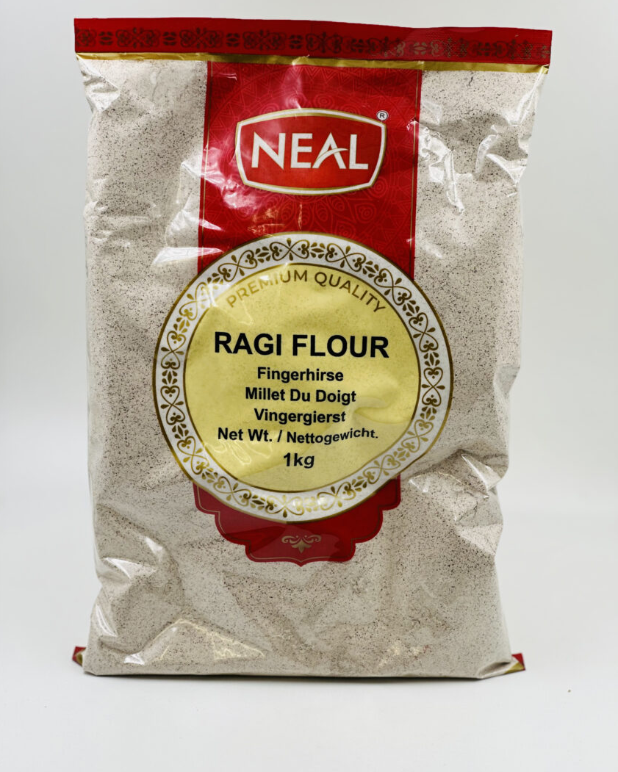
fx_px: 1852
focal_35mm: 81
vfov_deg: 23.6
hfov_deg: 18.9
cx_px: 309
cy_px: 384
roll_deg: -1.0
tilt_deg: -20.3
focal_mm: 9
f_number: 2.8
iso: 25
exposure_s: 1/100
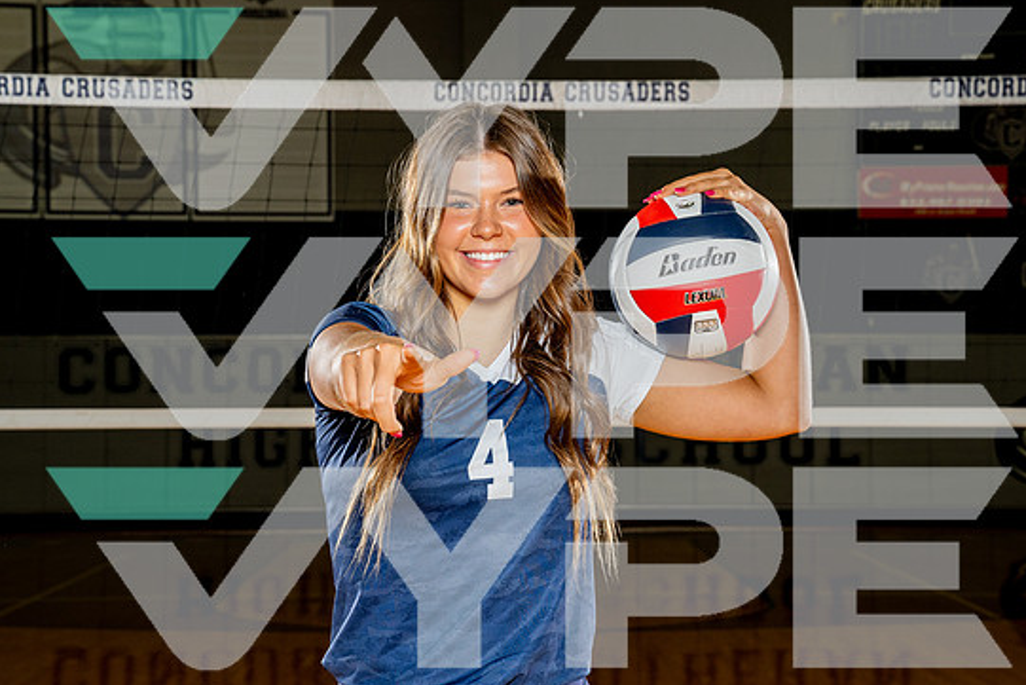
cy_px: 318
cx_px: 533
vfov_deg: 16.9
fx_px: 2309
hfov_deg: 25.1
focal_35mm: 81
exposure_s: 1/250
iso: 1000
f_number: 8
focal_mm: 70
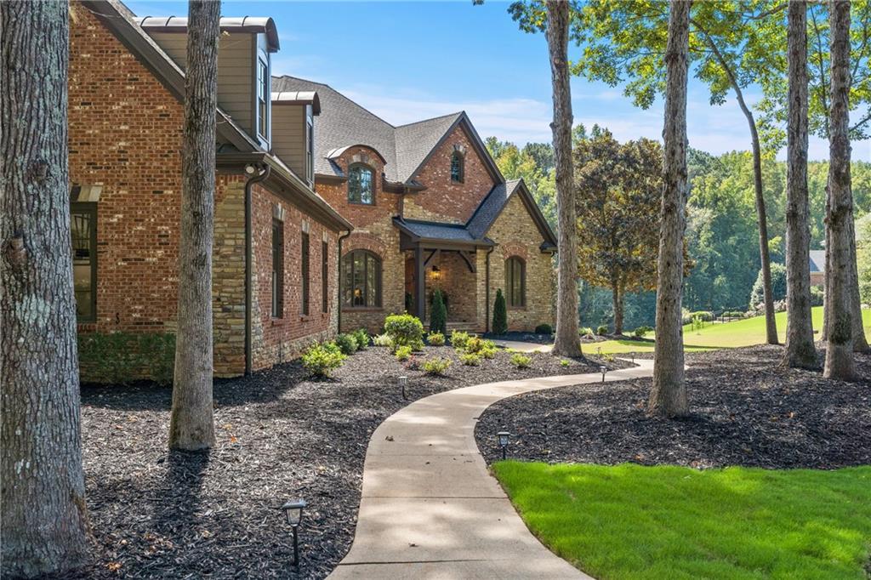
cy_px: 290
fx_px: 774
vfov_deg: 41.1
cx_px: 436
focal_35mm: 32
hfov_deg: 58.7
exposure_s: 1/640
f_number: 8
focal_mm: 32
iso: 1250
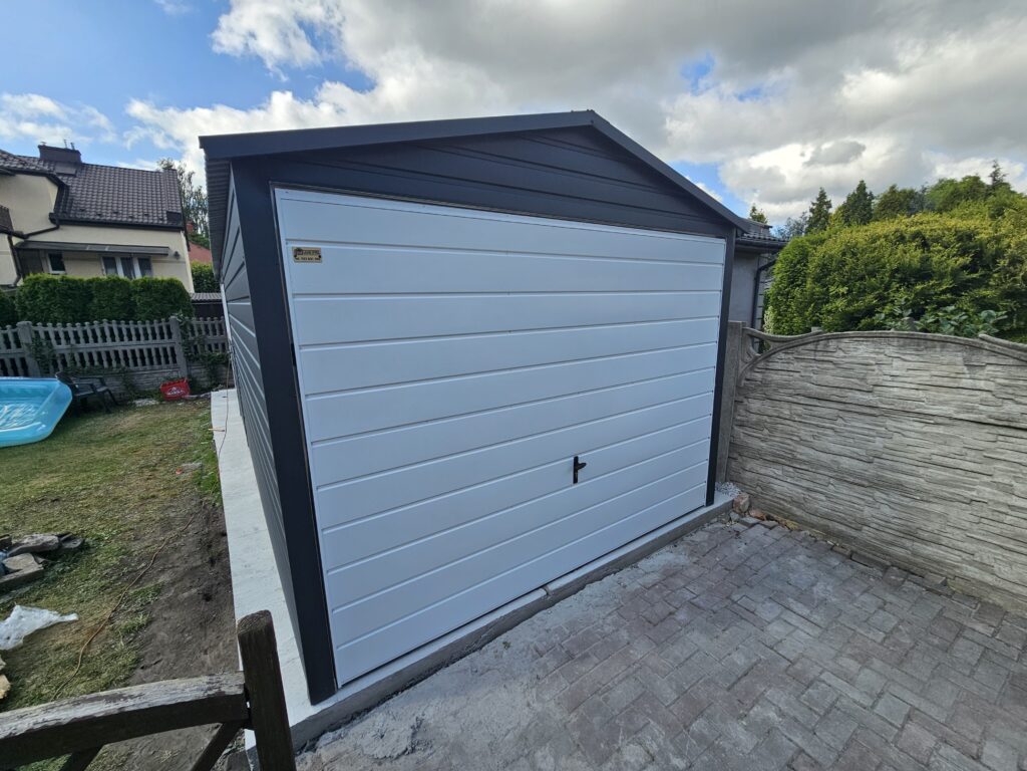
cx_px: 514
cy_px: 386
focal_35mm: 13
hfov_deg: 106.2
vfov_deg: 89.9
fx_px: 386
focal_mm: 2.2
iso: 50
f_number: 2.2
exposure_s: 1/1129
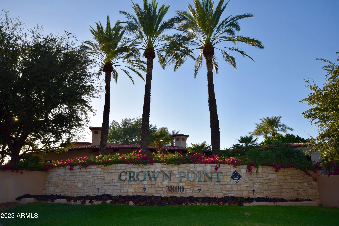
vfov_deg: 43.6
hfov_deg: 61.9
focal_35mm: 30
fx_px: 282
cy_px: 113
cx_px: 170
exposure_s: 1/200
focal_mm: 20
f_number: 9
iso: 100
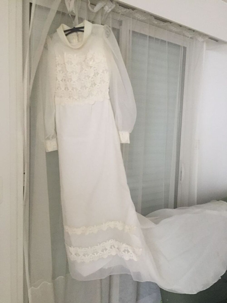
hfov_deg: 48.2
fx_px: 254
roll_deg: -1.9
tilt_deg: -3.4
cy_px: 152
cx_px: 114
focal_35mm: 29
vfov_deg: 61.7
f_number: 2.2
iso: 250
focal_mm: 4.15
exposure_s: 1/33
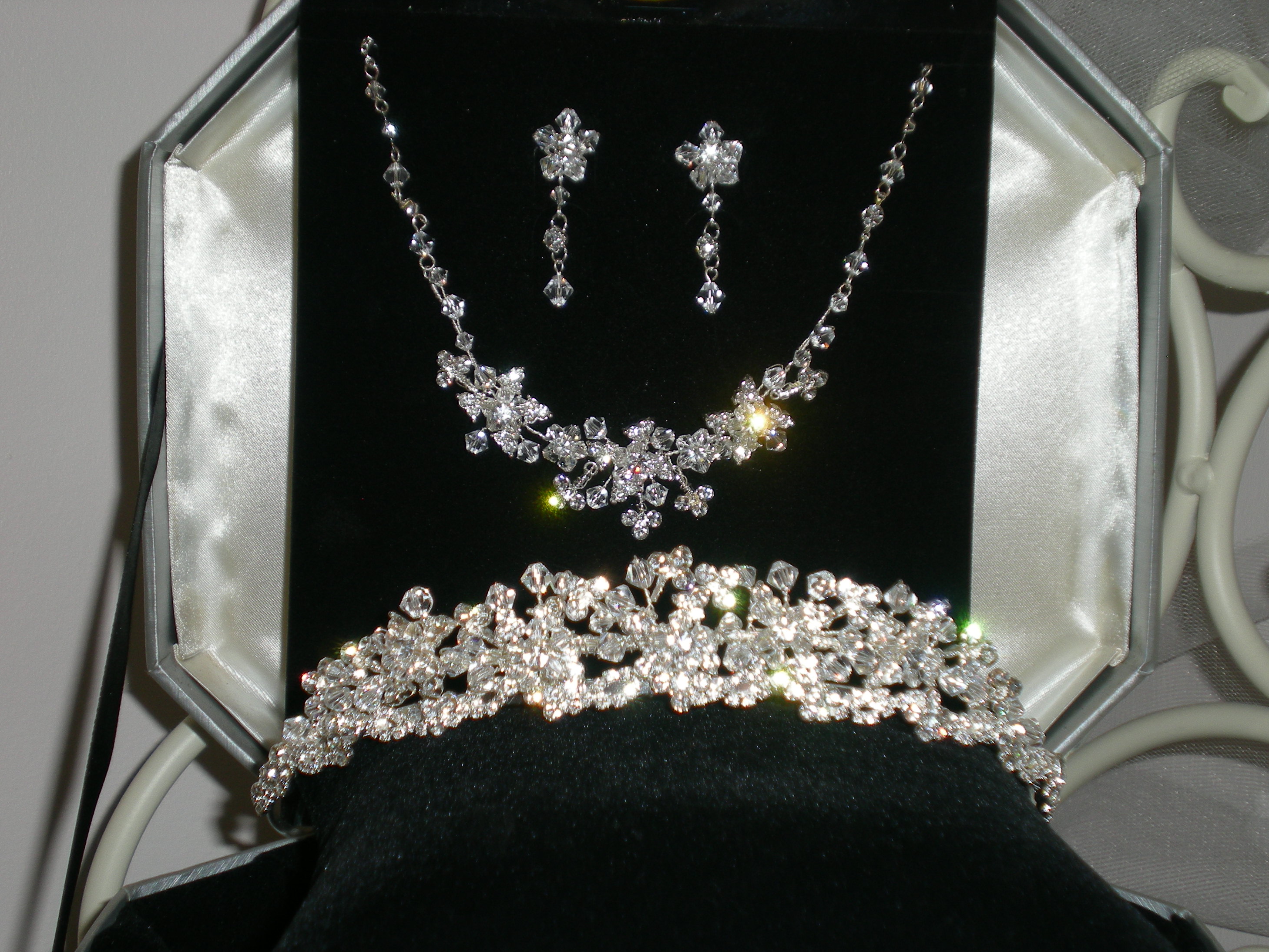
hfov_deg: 32.7
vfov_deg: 24.8
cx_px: 626
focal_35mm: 59
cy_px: 500
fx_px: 2163
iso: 50
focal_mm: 9.3
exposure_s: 1/60
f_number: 3.9
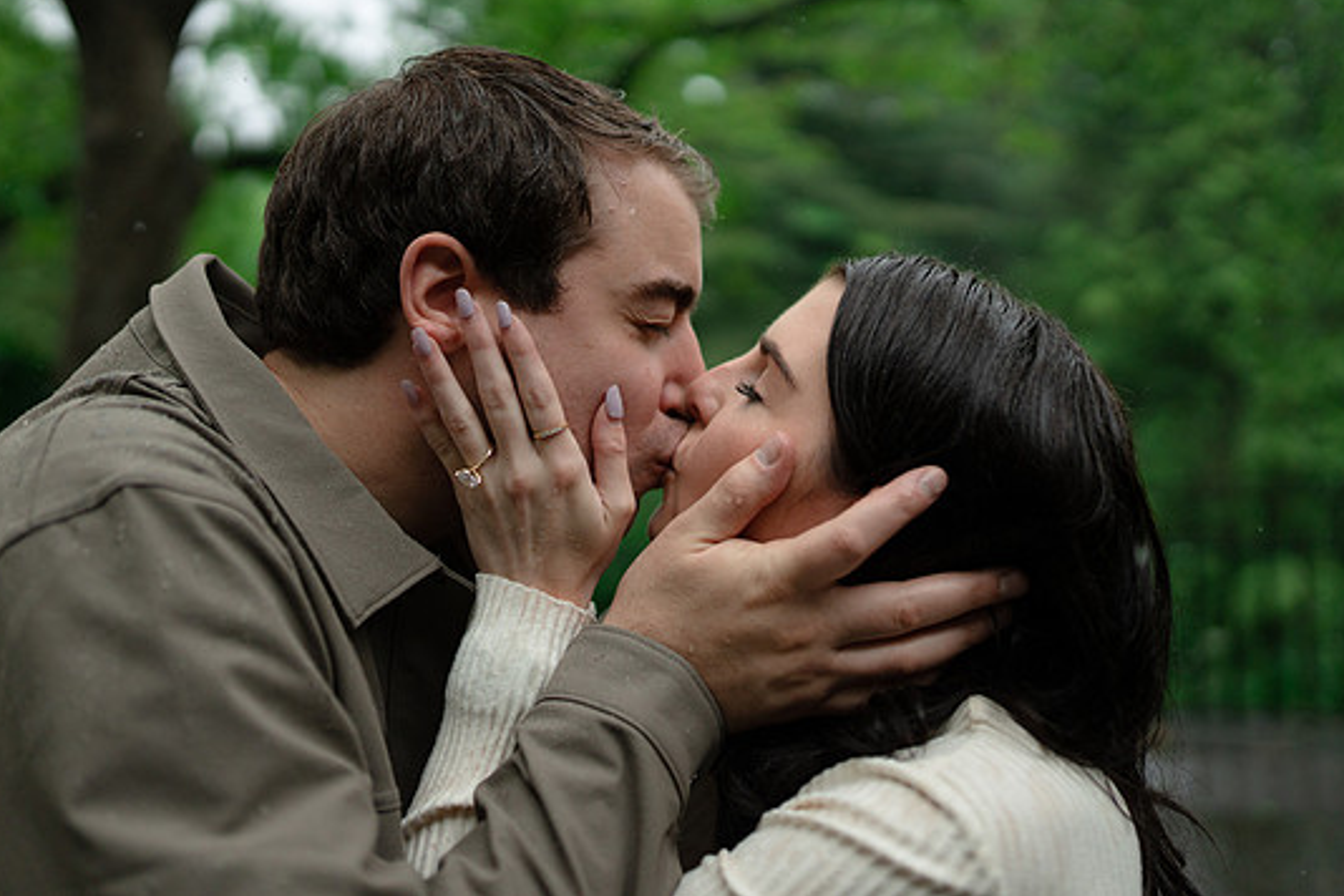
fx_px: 1419
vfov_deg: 35.0
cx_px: 654
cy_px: 412
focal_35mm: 38
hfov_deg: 50.7
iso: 500
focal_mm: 35
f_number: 1.4
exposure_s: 1/6400
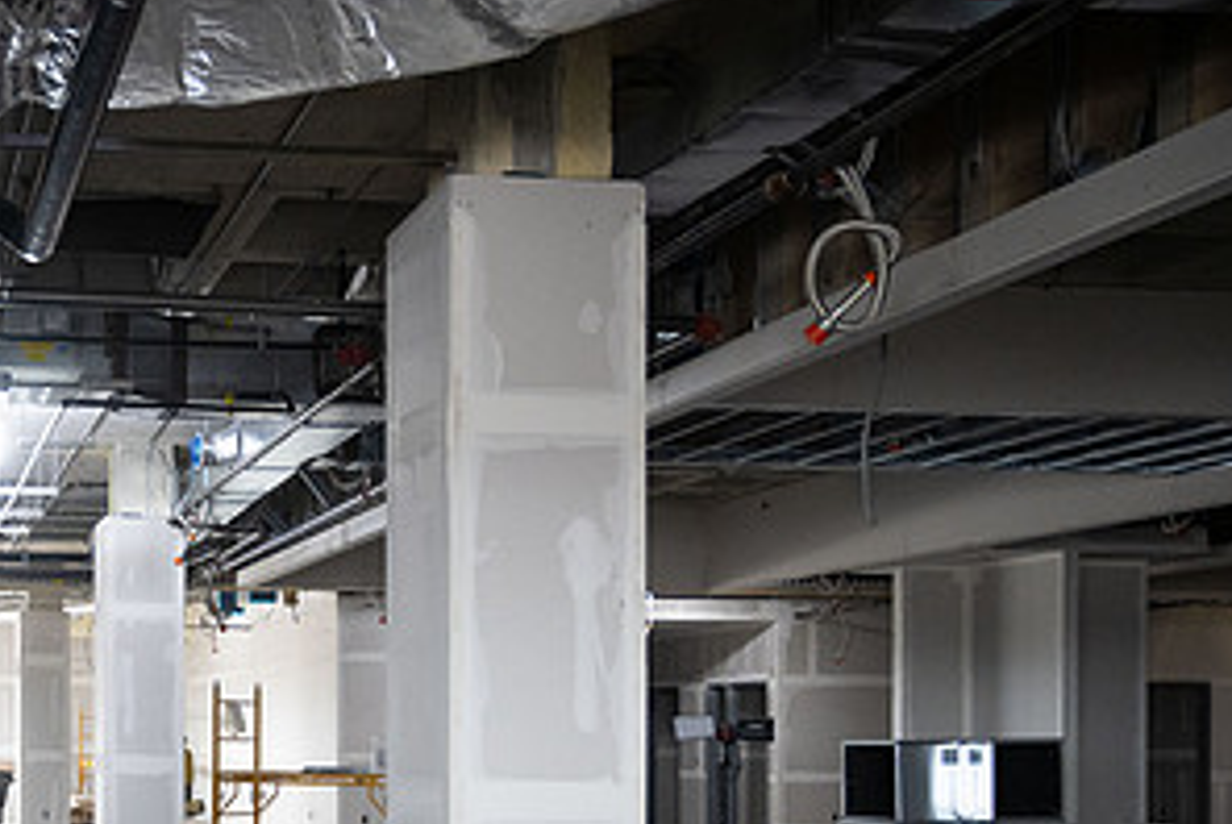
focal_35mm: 47
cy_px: 739
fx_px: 1610
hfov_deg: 38.1
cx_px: 54
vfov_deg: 27.7
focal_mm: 24
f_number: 4
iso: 2500
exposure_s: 1/250
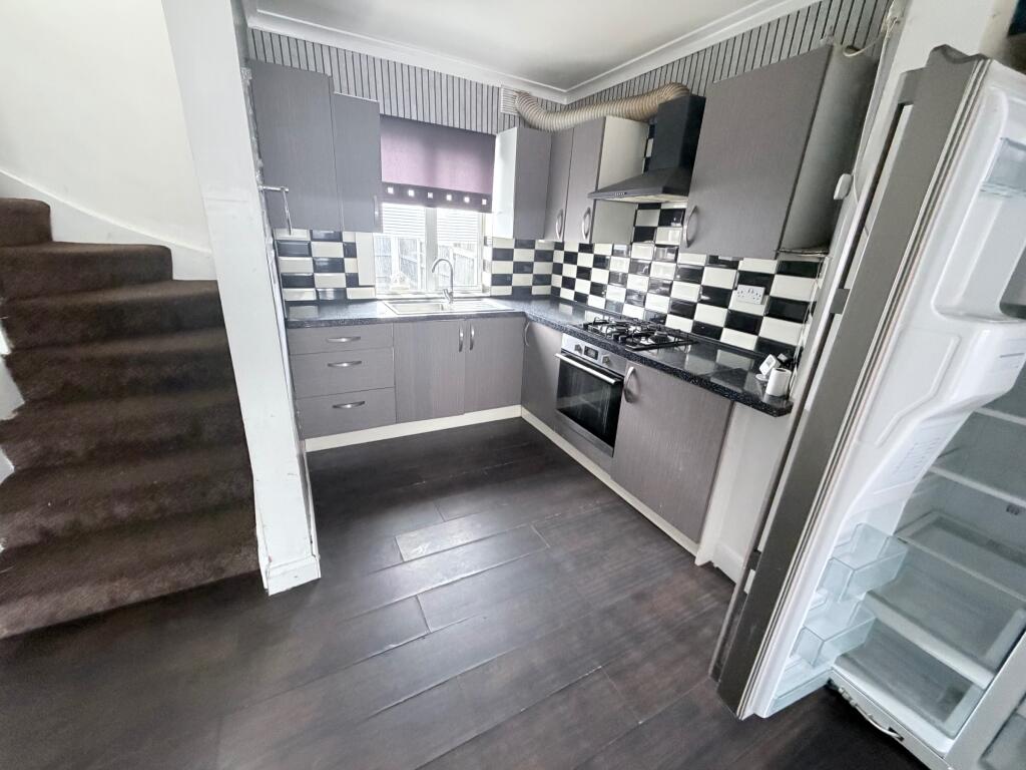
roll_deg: -2.7
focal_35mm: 14
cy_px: 385
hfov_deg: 102.1
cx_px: 513
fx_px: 415
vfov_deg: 85.7
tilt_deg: -19.4
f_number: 2.2
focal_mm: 2.22
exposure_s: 1/60
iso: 500
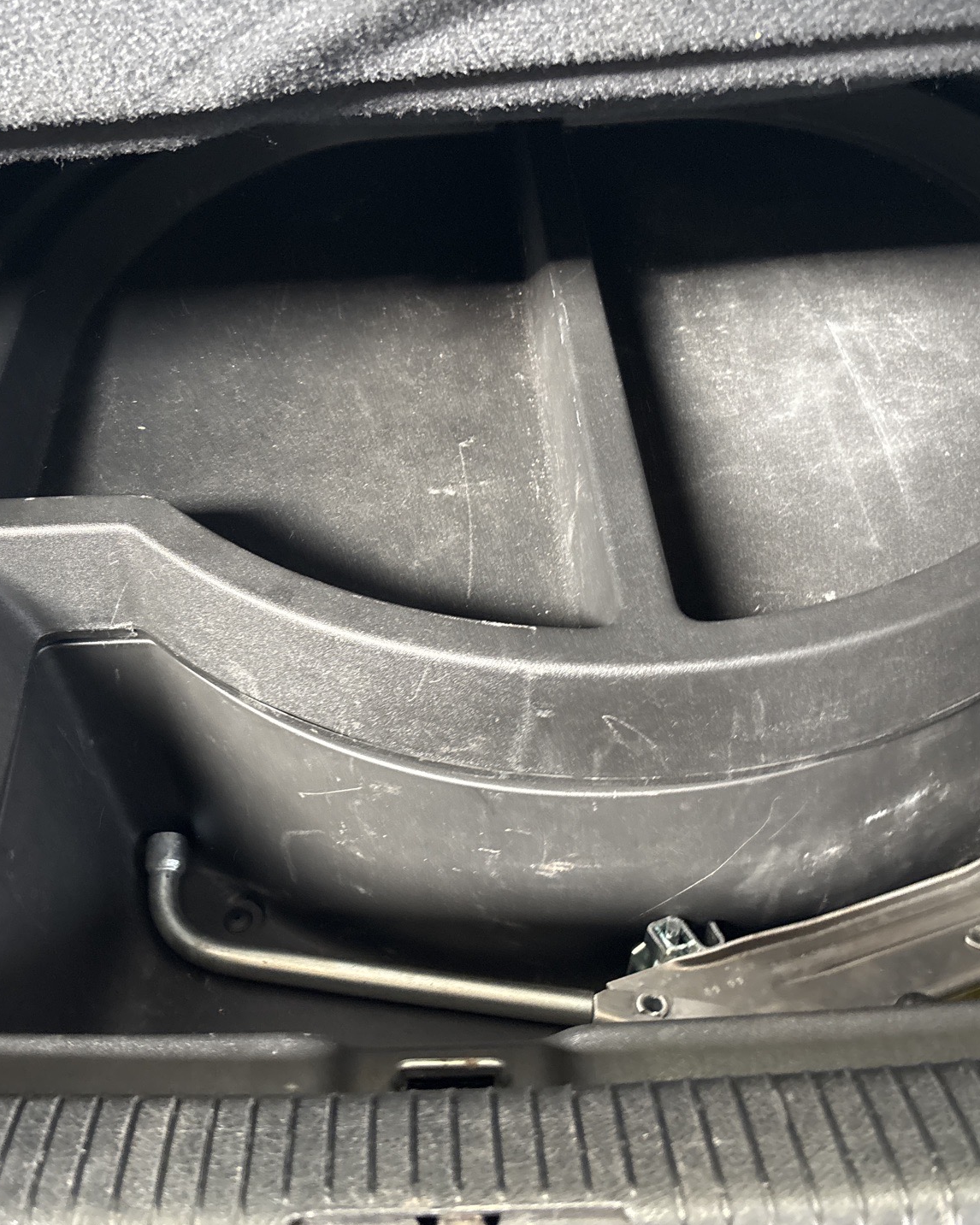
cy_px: 613
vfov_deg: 52.9
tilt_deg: -45.7
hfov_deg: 43.0
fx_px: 1233
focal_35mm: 34
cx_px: 359
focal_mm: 5.96
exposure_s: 1/40
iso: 500
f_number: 1.6
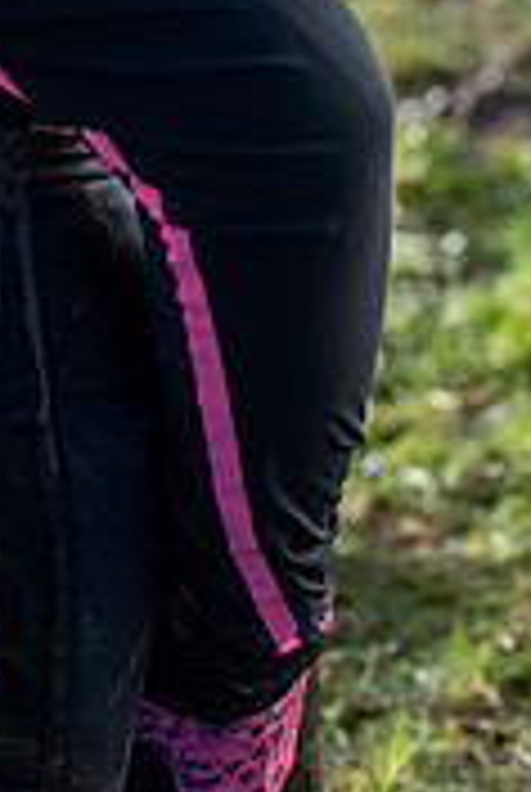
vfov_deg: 5.9
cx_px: -81
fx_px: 7647
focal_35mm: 347
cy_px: 914
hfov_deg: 4.0
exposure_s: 1/1000
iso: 320
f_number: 5
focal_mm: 136
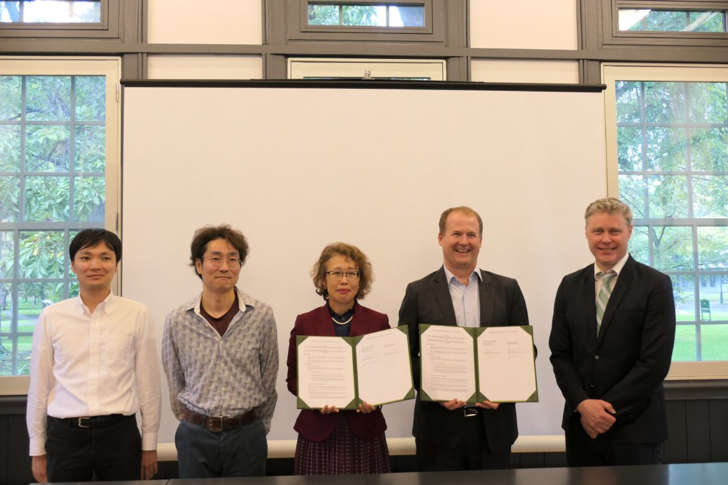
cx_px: 364
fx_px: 708
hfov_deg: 54.4
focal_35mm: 35
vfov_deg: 37.9
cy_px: 242
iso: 1000
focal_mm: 12.64
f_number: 3.1
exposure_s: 1/80
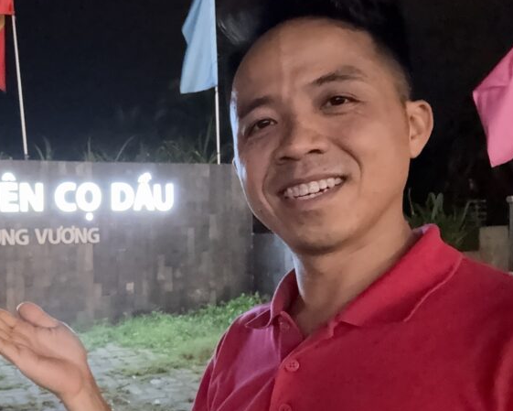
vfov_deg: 36.2
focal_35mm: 41
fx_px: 623
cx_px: 93
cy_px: 267
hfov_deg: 42.5
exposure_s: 1/17
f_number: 1.9
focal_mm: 2.69
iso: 640
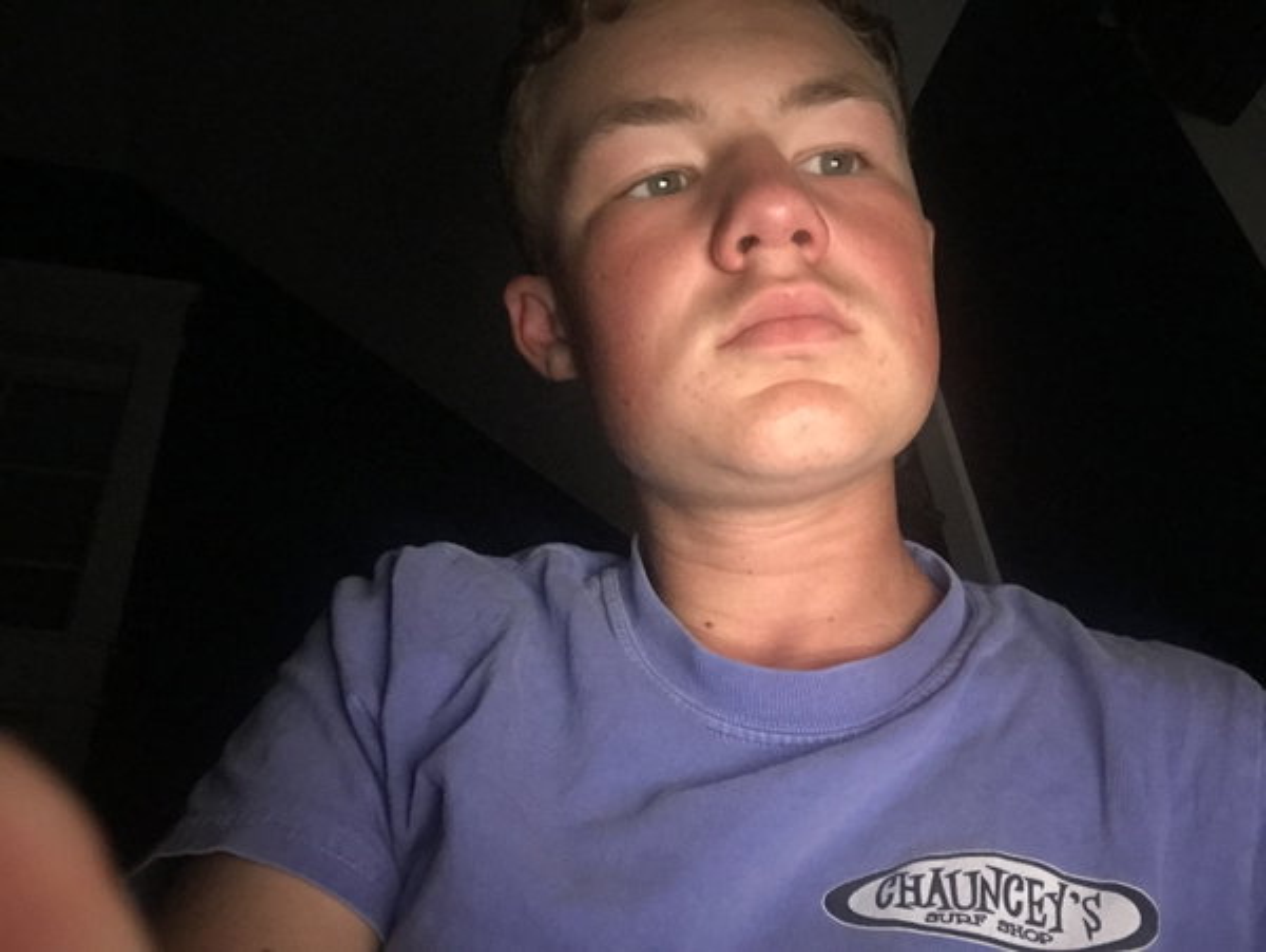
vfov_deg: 44.2
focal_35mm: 32
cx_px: 633
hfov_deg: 56.8
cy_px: 476
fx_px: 1171
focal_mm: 2.87
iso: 400
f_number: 2.2
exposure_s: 1/16
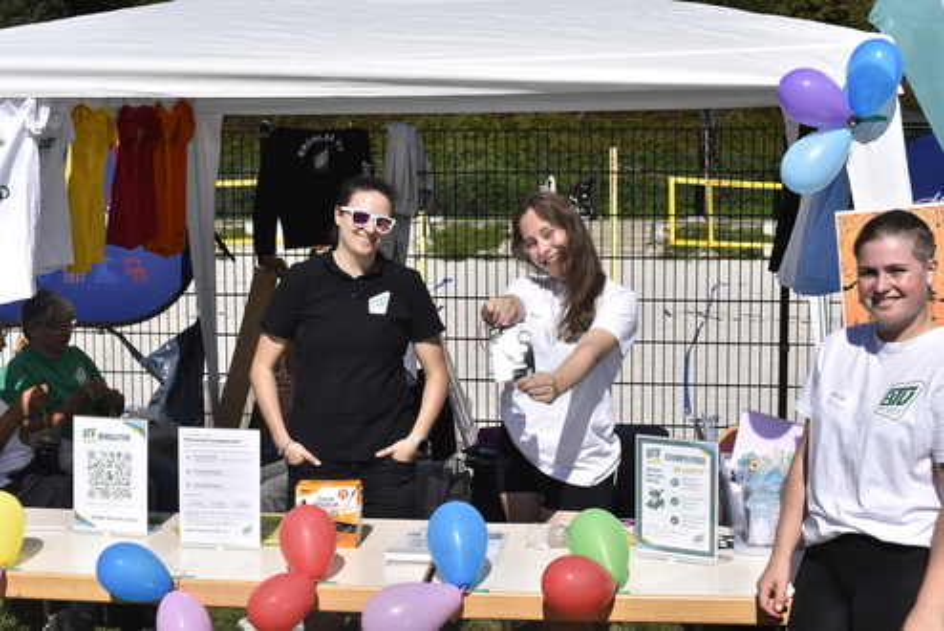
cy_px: 316
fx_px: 1417
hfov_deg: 36.9
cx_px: 472
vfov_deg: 25.1
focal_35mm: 54
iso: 200
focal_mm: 36
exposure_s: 1/640
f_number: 13
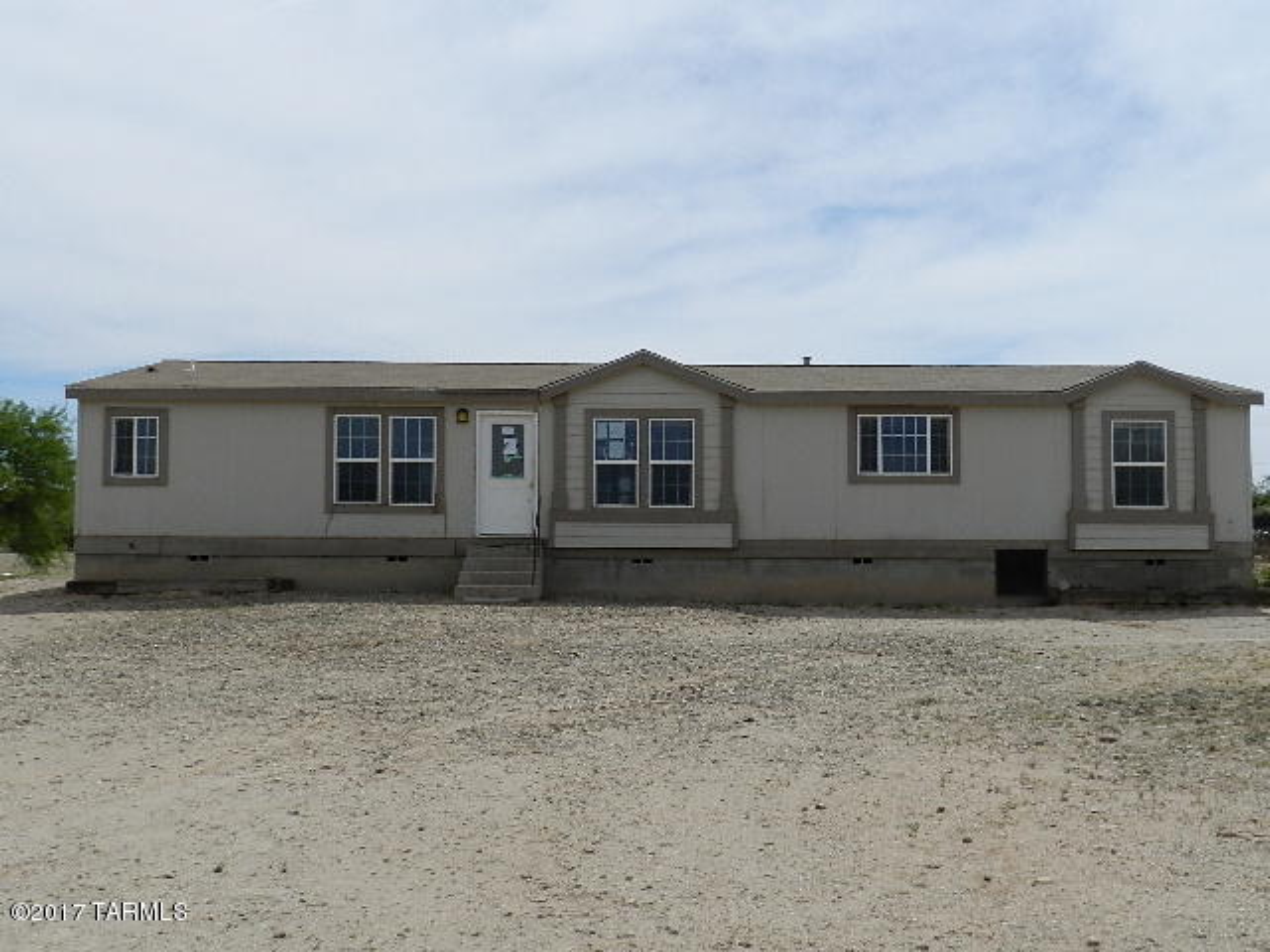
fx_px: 1174
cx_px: 635
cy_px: 476
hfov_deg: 56.8
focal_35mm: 32
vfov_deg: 44.2
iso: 160
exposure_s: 1/1000
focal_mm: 5.6
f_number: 5.6
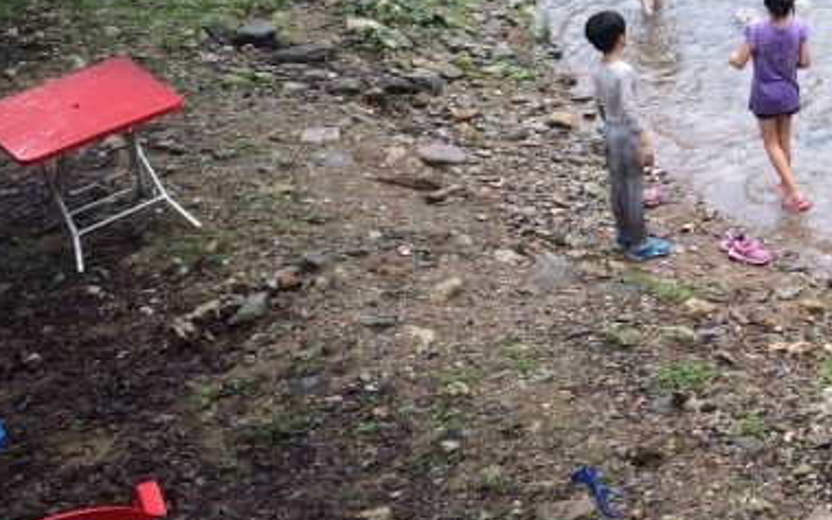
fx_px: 1950
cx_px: 1010
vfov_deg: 15.1
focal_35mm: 86
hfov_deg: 22.2
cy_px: 79
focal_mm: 4.12
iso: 32
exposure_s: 1/218
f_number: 2.2
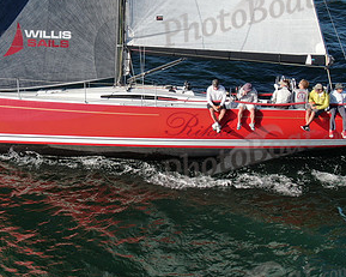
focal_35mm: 94
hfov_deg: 20.3
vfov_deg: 16.3
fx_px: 962
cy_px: 101
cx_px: 93
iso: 100
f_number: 3.8
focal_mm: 8.6
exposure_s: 1/640
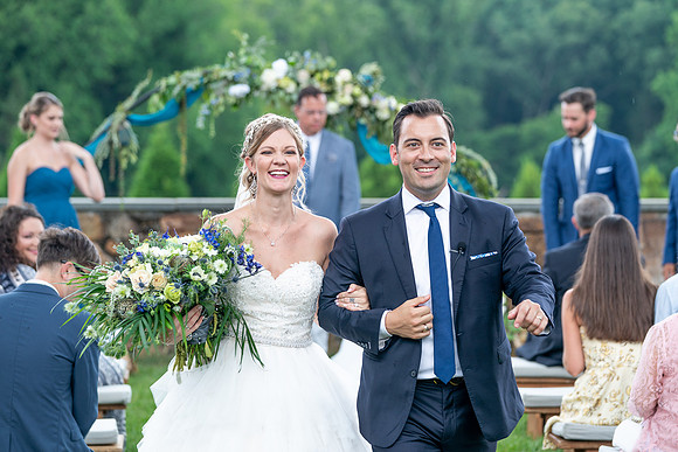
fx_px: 2352
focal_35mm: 125
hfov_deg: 16.4
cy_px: 236
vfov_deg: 11.0
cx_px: 356
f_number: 3.5
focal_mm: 113
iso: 100
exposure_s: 1/250
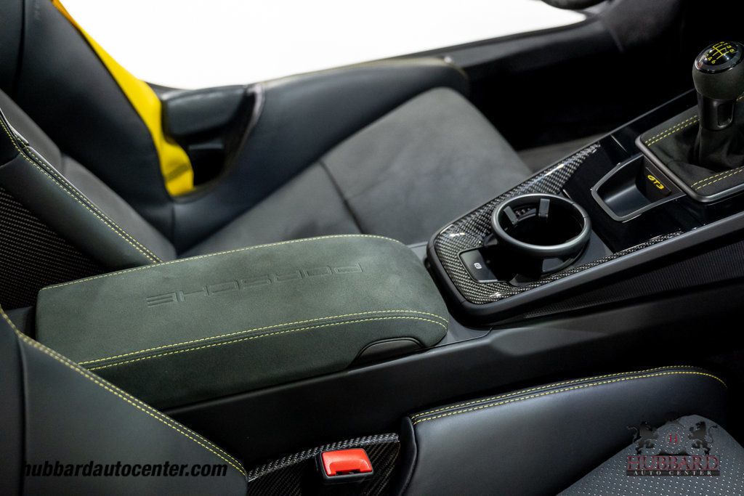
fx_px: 868
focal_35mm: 42
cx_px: 372
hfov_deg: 46.4
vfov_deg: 31.9
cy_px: 248
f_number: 4
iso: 3200
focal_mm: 42
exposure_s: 1/60
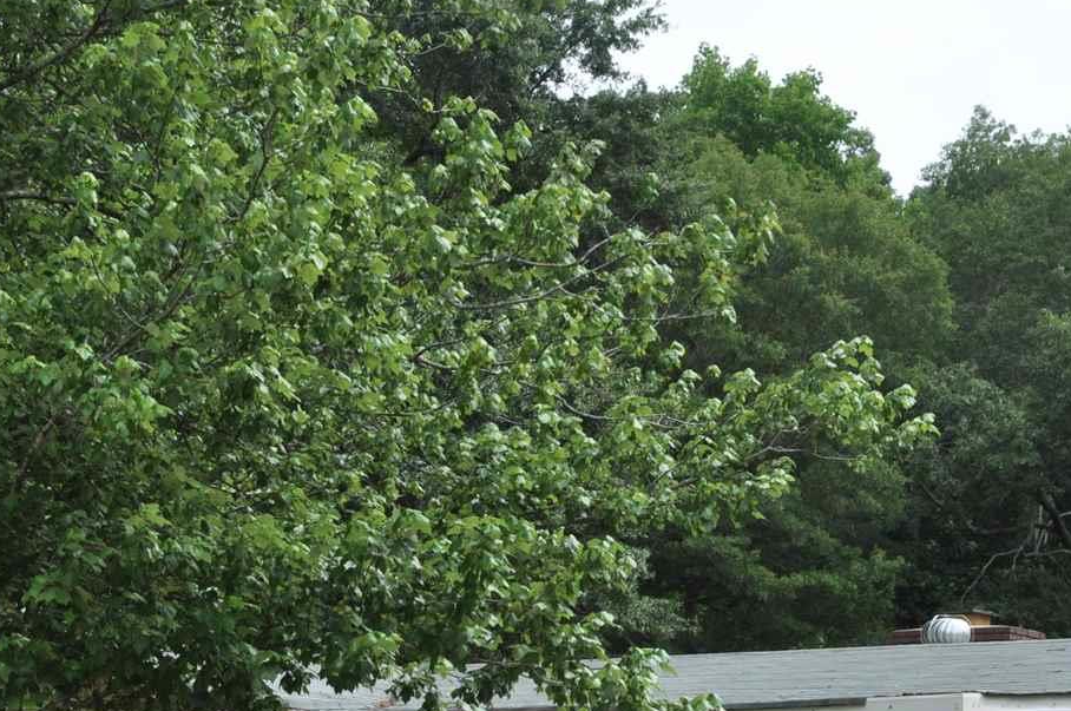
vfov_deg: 15.2
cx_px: 386
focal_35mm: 88
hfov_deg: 23.1
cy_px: 736
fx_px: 2615
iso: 200
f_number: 13
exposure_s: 1/200
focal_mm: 26
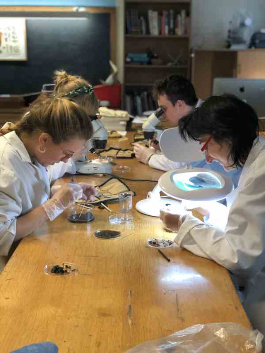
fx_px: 582
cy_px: 176
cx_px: 132
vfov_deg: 33.8
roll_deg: -0.1
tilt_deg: -12.4
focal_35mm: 57
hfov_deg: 25.7
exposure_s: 1/33
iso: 80
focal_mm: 6.6
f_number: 2.8
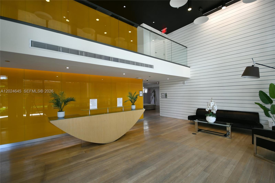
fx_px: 126
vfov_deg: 72.0
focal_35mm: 16
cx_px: 138
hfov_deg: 95.0
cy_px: 92
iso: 160
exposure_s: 1/15
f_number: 4.2
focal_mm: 11
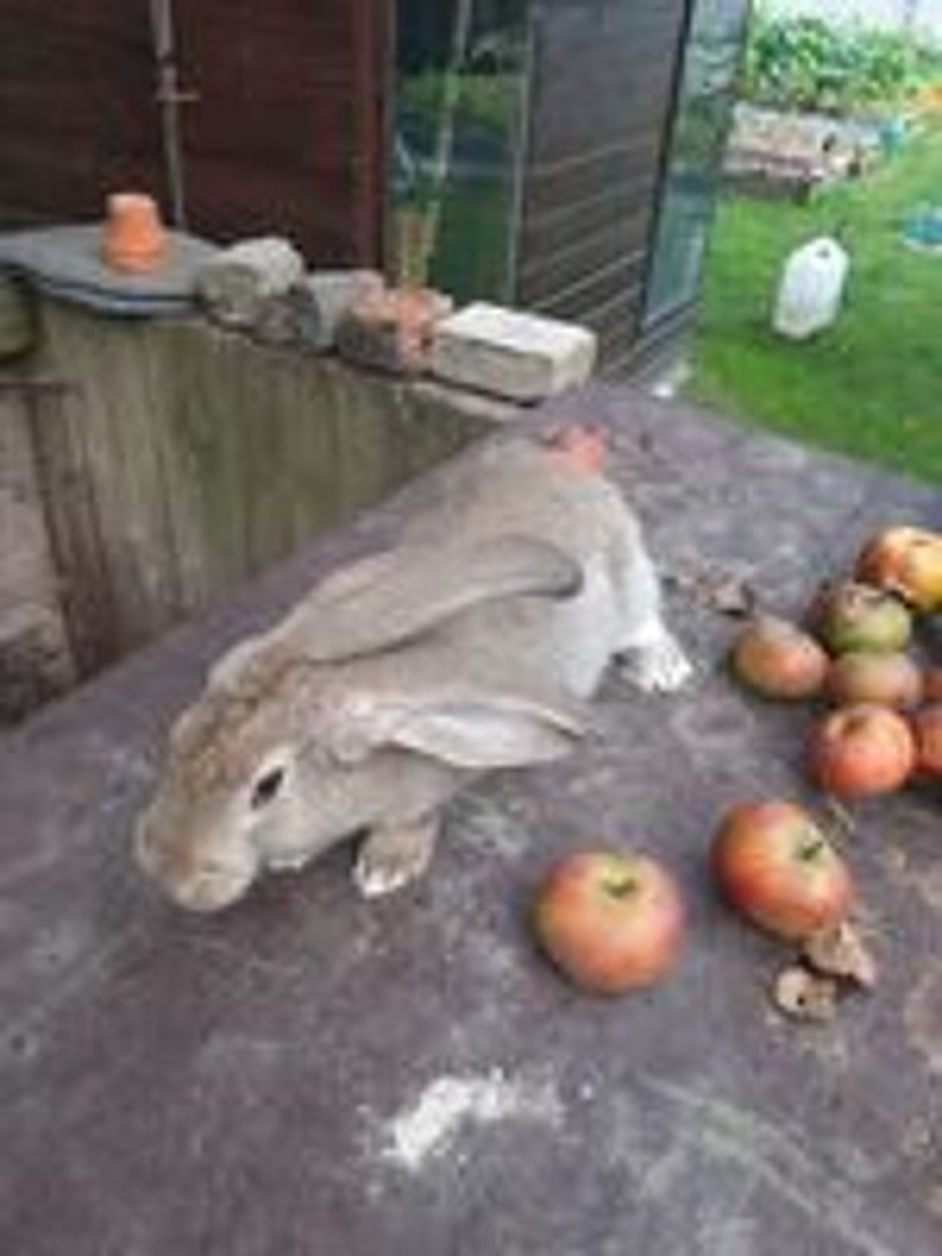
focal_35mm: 27
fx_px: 980
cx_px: 471
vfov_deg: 65.3
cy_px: 628
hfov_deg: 51.4
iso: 40
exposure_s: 1/100
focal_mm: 3.6
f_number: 1.9
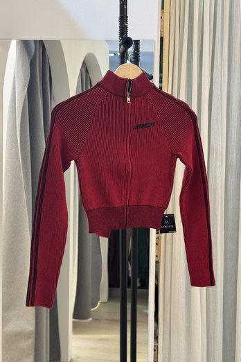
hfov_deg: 26.5
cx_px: 127
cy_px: 182
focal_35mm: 51
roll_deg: -1.2
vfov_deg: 38.9
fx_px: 512
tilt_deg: -5.4
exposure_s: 1/50
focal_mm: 6.76
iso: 80
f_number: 1.78
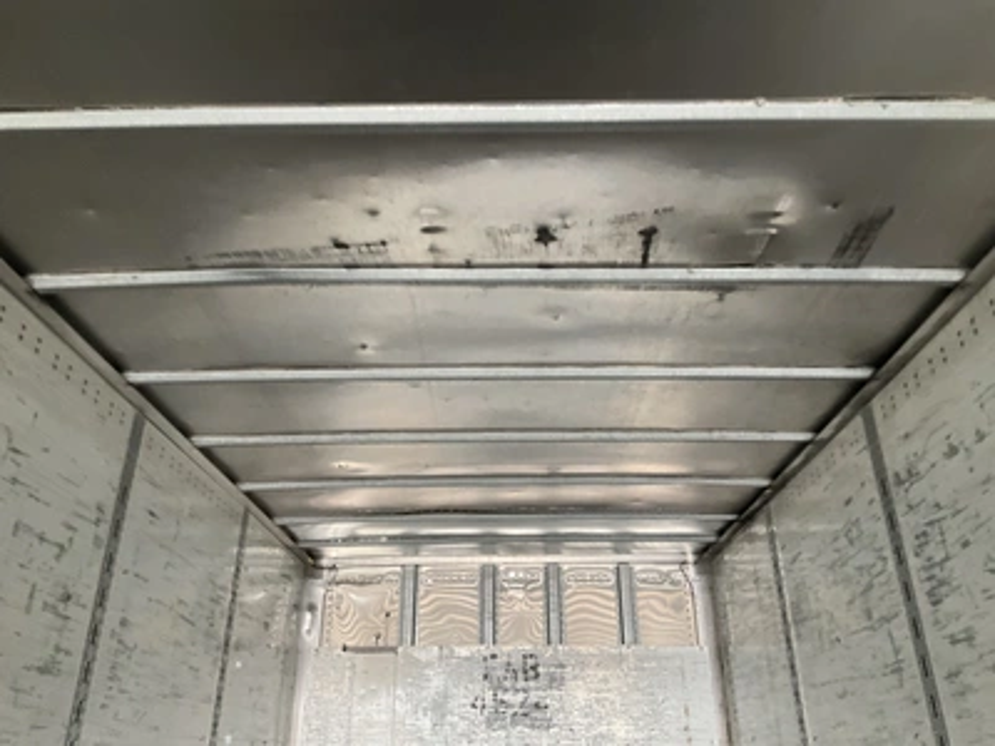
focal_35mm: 29
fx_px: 834
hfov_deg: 61.7
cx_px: 498
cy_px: 373
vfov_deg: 48.2
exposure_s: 1/60
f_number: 1.8
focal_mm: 3
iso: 200
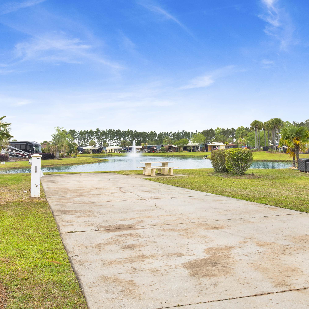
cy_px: 152
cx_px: 166
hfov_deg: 47.2
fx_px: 353
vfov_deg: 47.2
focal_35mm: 35
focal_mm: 27
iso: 200
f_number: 11
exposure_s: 1/100
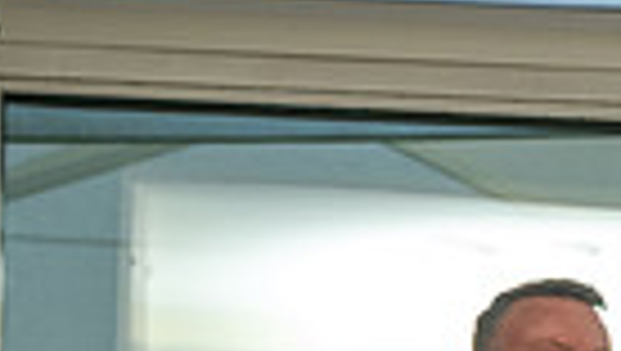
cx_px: 1311
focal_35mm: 212
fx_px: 3495
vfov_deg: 5.6
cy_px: 765
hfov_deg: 9.4
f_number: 5
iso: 500
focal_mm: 44
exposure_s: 1/160
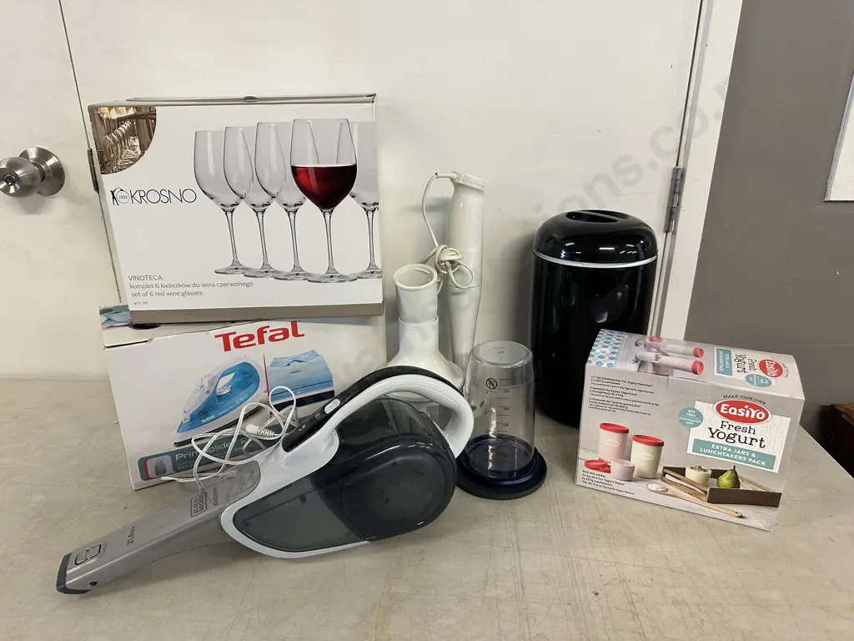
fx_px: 592
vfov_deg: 56.8
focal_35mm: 24
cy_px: 320
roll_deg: +0.0
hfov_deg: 71.6
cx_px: 427
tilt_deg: -23.1
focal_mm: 6.86
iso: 200
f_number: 1.78
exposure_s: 1/100
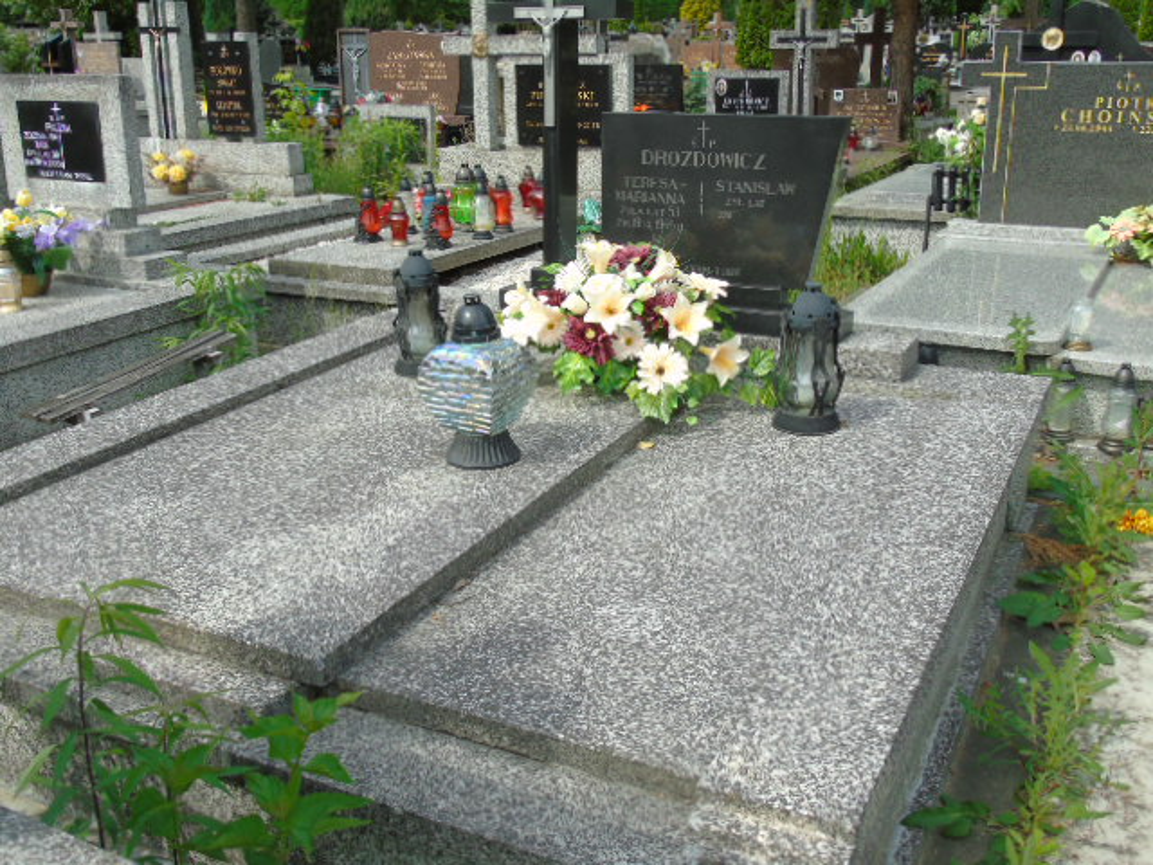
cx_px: 576
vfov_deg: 41.8
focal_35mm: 34
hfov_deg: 54.0
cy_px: 432
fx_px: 1132
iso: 80
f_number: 3.8
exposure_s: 1/400
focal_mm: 6.1
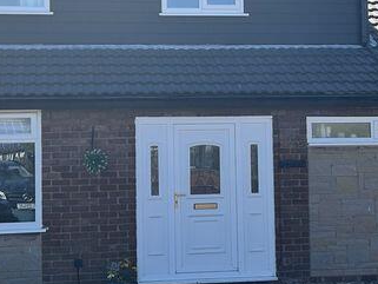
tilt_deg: +2.9
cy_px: 91
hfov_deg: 23.5
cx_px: 214
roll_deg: +0.7
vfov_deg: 17.7
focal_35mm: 83
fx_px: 907
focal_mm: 5.7
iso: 50
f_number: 1.5
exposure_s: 1/3831
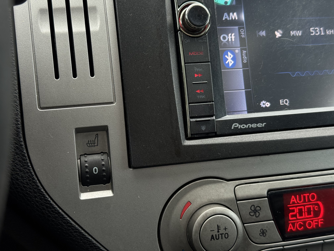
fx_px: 463
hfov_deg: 39.7
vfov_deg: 30.3
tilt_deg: -27.4
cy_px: 126
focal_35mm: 48
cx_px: 167
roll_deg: -1.0
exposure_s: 1/125
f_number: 1.78
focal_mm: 6.76
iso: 80
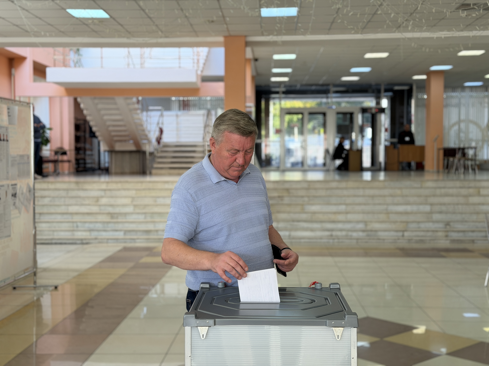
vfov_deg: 30.3
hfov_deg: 39.7
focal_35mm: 48
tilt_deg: -3.1
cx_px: 244
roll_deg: +0.3
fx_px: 678
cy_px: 183
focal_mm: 6.76
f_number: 1.78
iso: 80
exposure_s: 1/100
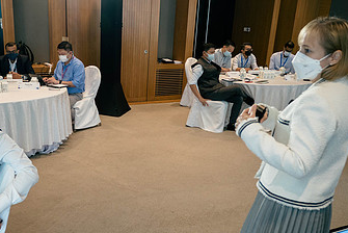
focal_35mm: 36
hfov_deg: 52.3
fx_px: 348
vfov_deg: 36.8
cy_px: 143
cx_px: 123
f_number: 1.7
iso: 400
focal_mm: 10
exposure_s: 1/100
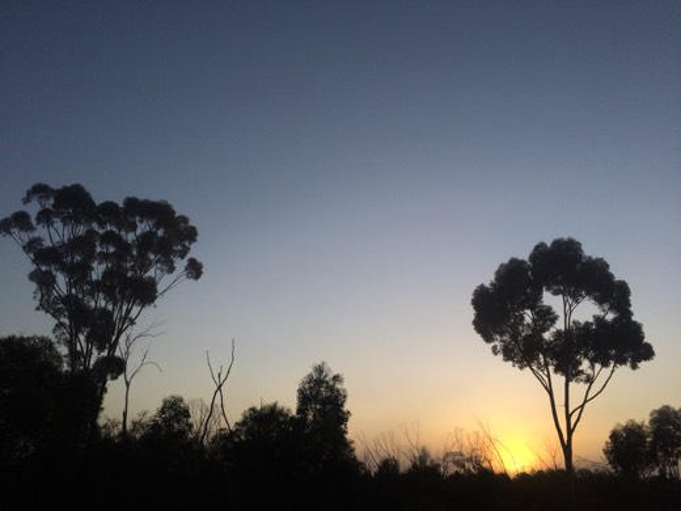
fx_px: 571
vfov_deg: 48.2
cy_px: 256
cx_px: 340
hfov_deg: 61.7
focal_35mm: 29
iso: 32
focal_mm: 4.15
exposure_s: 1/1520
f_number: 2.2
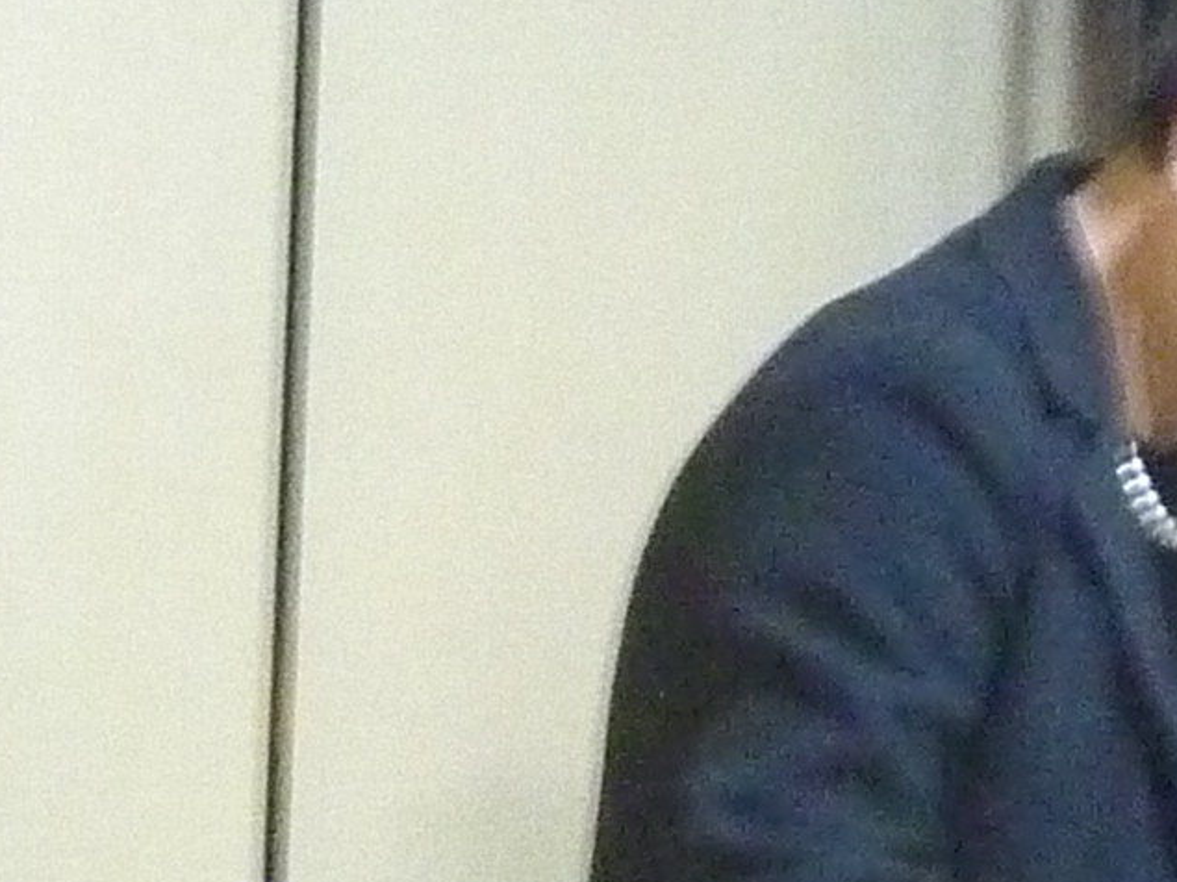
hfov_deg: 5.8
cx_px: 1251
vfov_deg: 4.3
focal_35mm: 342
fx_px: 11626
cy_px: 421
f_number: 3.9
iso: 800
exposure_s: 1/15
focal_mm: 9.7
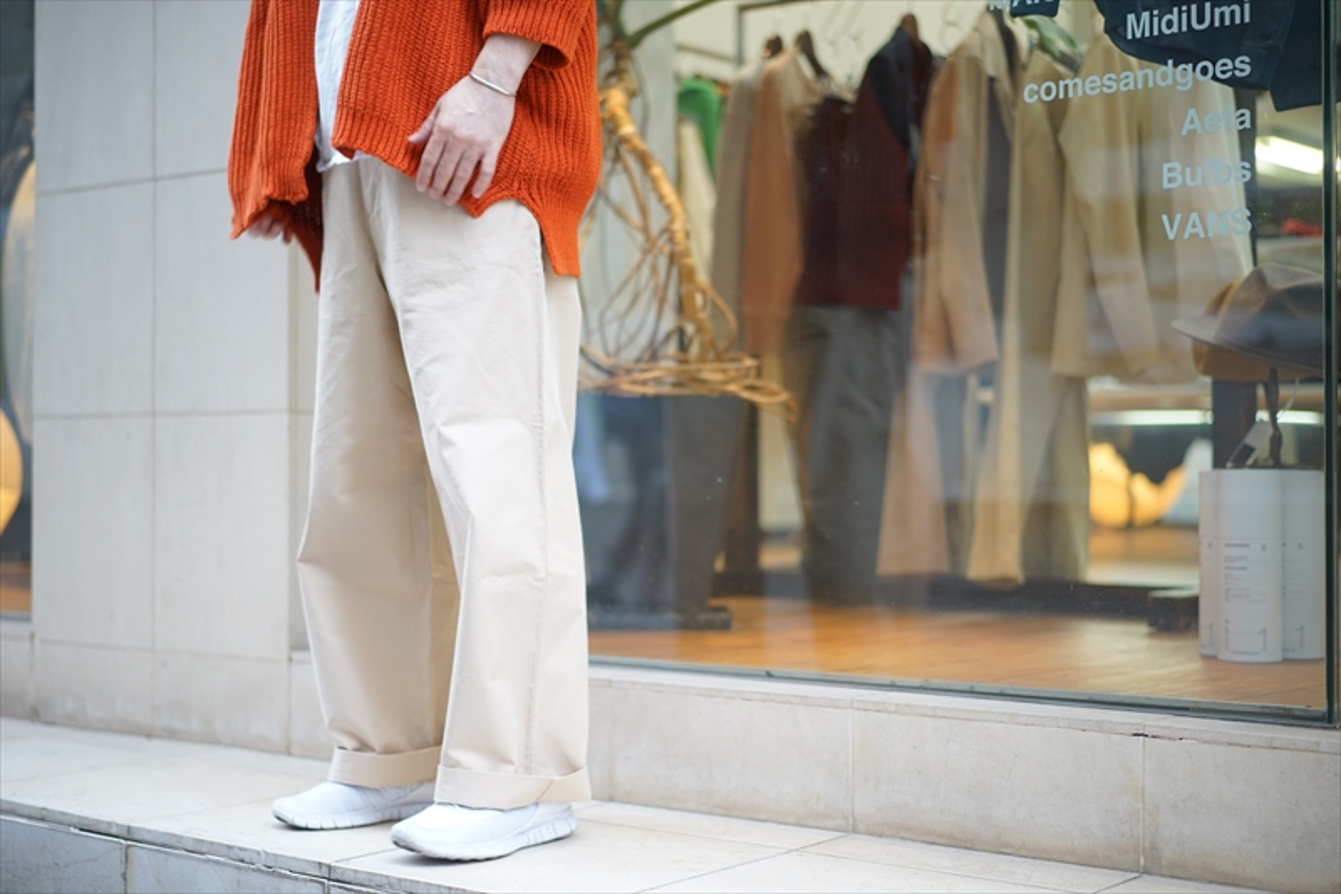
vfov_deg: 24.6
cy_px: 447
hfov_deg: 36.3
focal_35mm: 55
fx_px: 2048
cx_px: 670
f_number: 1.8
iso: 160
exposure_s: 1/60
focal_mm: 55
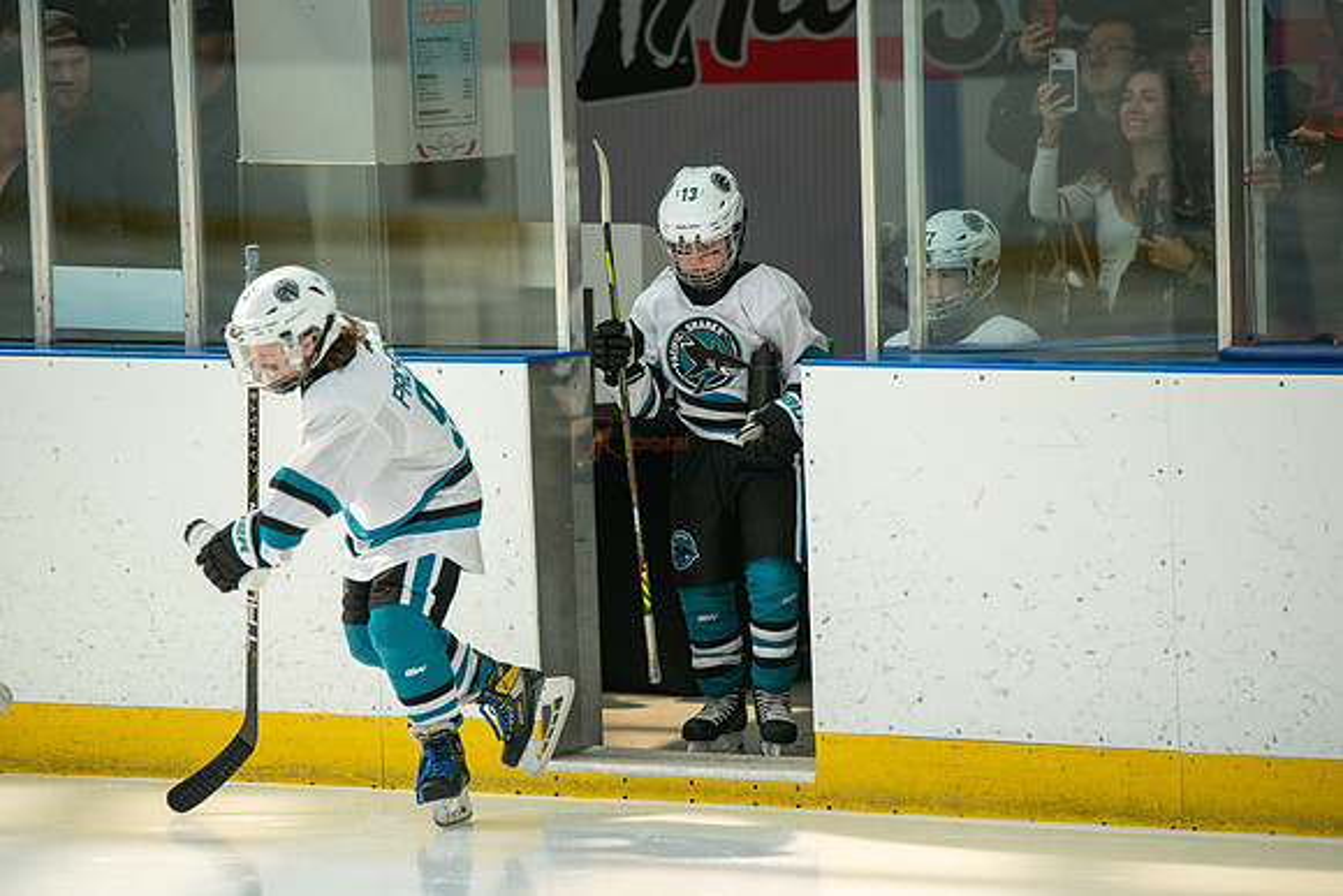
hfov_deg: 6.9
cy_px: 448
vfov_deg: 4.6
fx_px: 11194
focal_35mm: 300
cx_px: 672
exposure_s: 1/2500
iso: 1600
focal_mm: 300
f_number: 3.2
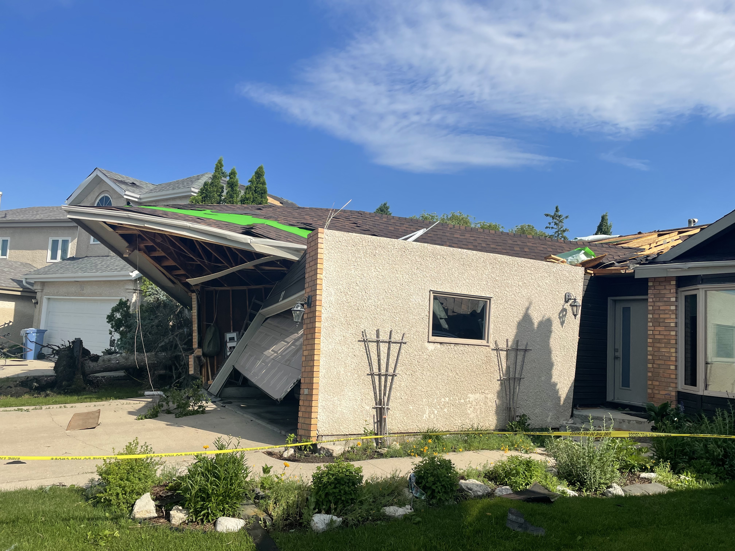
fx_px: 552
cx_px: 368
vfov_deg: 53.1
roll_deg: -3.6
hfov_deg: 67.3
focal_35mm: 26
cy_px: 276
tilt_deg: +6.3
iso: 32
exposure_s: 1/4831
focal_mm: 4.2
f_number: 1.6
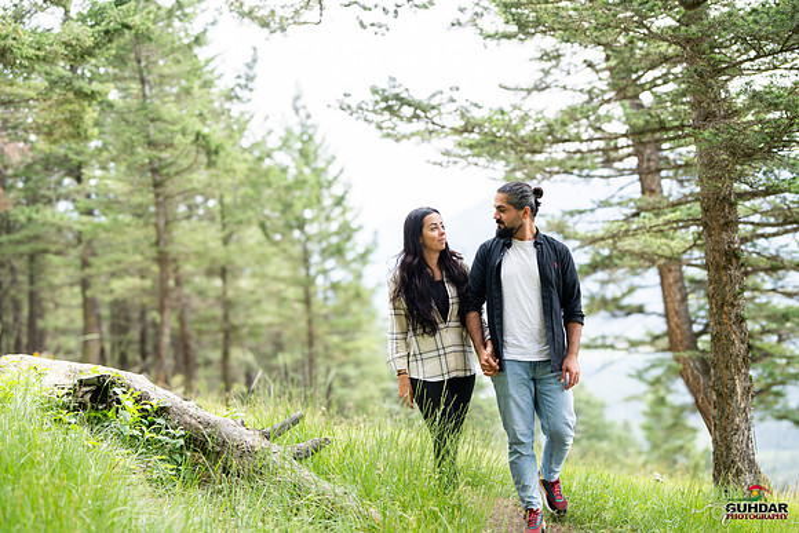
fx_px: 777
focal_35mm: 35
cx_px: 400
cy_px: 266
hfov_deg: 54.4
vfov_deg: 37.9
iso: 200
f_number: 2
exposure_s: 1/1600
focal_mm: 35
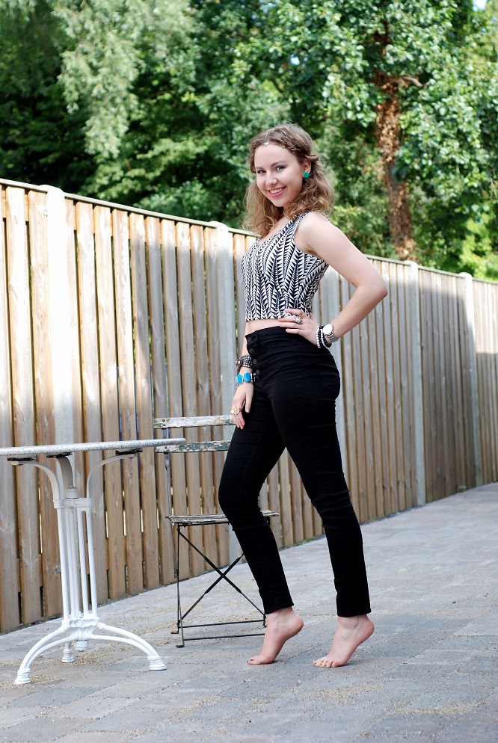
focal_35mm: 75
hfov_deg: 18.2
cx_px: 249
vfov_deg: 27.0
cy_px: 372
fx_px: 1551
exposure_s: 1/1000
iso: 500
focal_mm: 50
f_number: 3.5
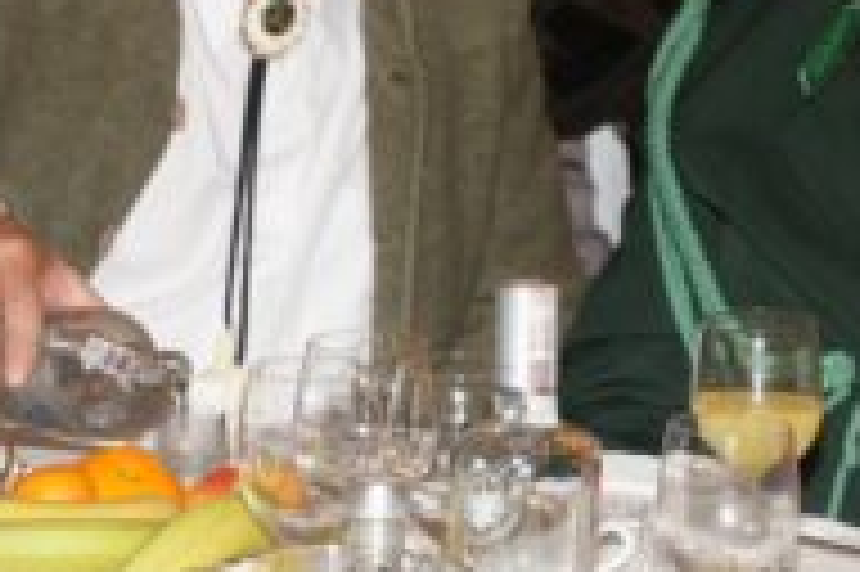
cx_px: 612
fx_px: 5919
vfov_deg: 5.5
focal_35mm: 248
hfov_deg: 8.3
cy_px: -36
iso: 800
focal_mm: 70
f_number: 5.6
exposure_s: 1/125
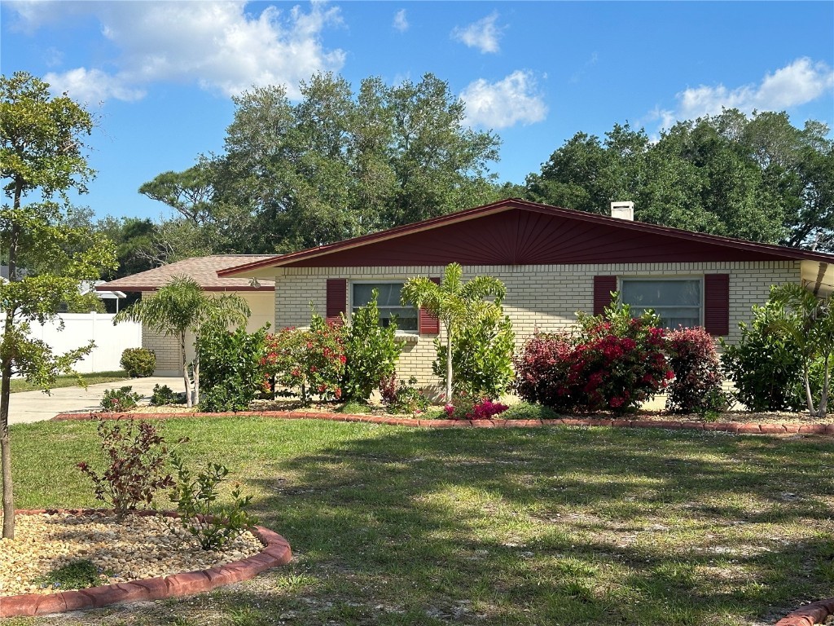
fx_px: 1156
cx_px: 417
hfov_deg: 39.7
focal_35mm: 48
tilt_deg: -0.4
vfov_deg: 30.3
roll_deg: +0.1
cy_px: 313
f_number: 1.78
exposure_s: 1/2597
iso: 64
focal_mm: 6.86
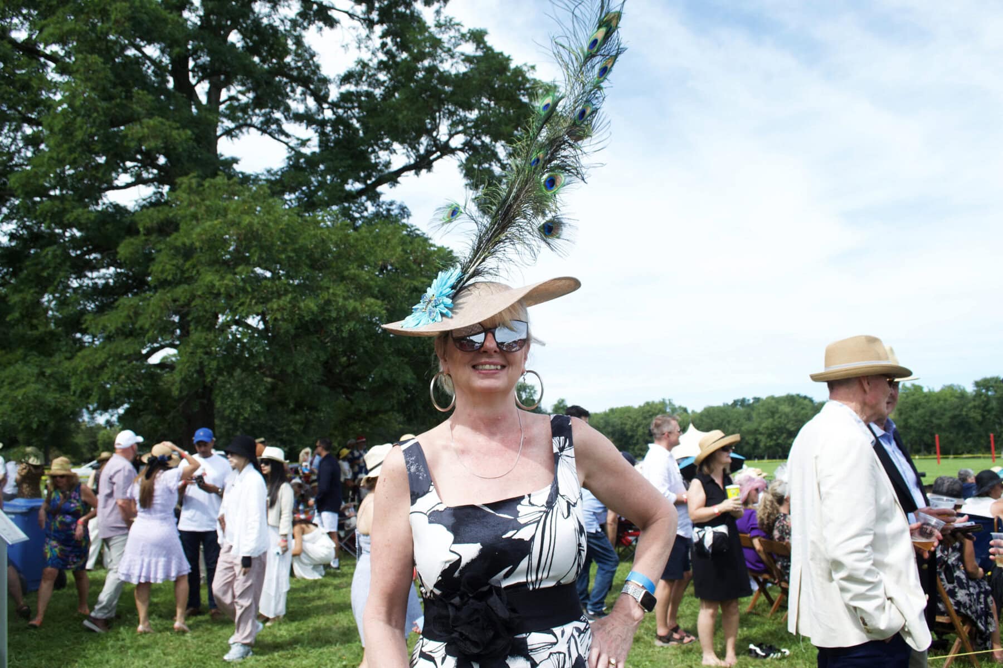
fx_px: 752
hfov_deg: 67.4
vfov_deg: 47.9
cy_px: 334
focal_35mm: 27
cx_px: 502
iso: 100
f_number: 7.1
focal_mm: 18
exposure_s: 1/200
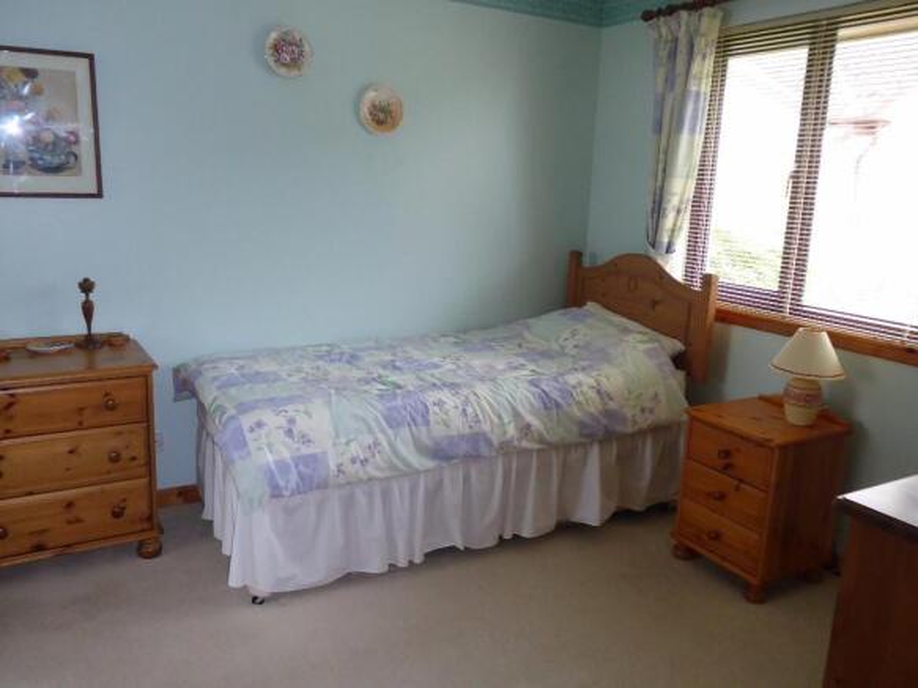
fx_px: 769
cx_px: 459
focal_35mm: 29
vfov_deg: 48.2
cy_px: 344
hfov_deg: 61.7
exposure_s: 1/60
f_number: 3.5
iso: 400
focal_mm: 5
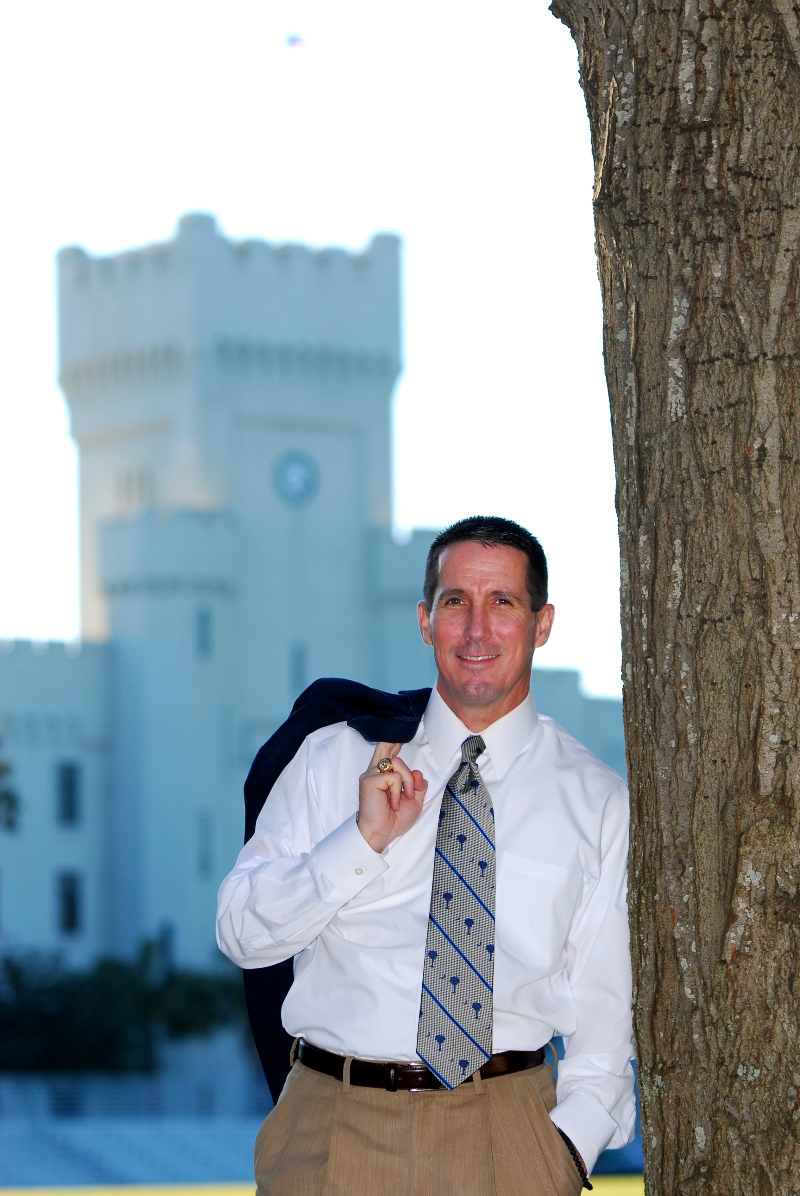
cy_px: 598
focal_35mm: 153
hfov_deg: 9.0
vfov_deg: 13.4
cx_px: 400
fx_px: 5084
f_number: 4
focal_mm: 102
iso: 100
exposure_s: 1/250
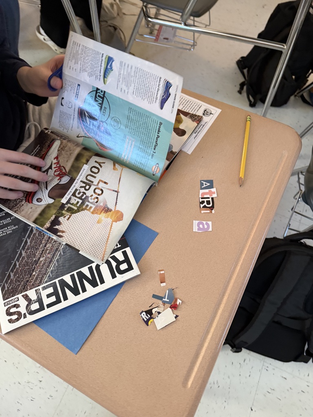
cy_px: 208
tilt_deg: -64.9
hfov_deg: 56.8
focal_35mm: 24
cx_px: 156
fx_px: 289
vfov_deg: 71.6
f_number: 1.78
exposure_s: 1/60
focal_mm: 6.76
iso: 320
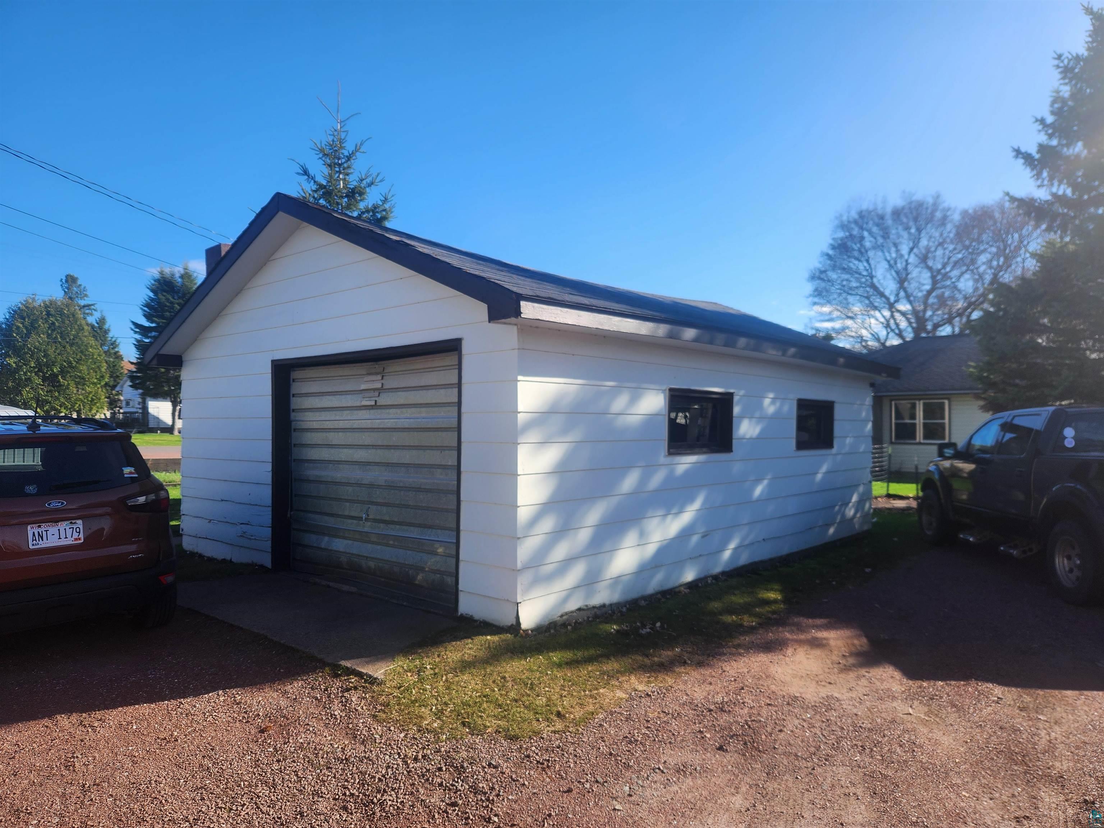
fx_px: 734
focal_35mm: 23
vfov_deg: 58.9
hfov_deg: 73.9
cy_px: 414
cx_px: 552
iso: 20
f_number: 1.8
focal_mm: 5.4
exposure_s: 1/887
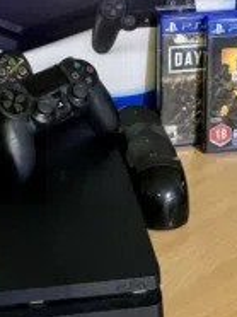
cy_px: 68
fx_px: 512
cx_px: 77
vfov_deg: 33.5
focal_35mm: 56
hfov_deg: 25.9
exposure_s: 1/45
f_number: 1.5
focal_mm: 5.7
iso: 500
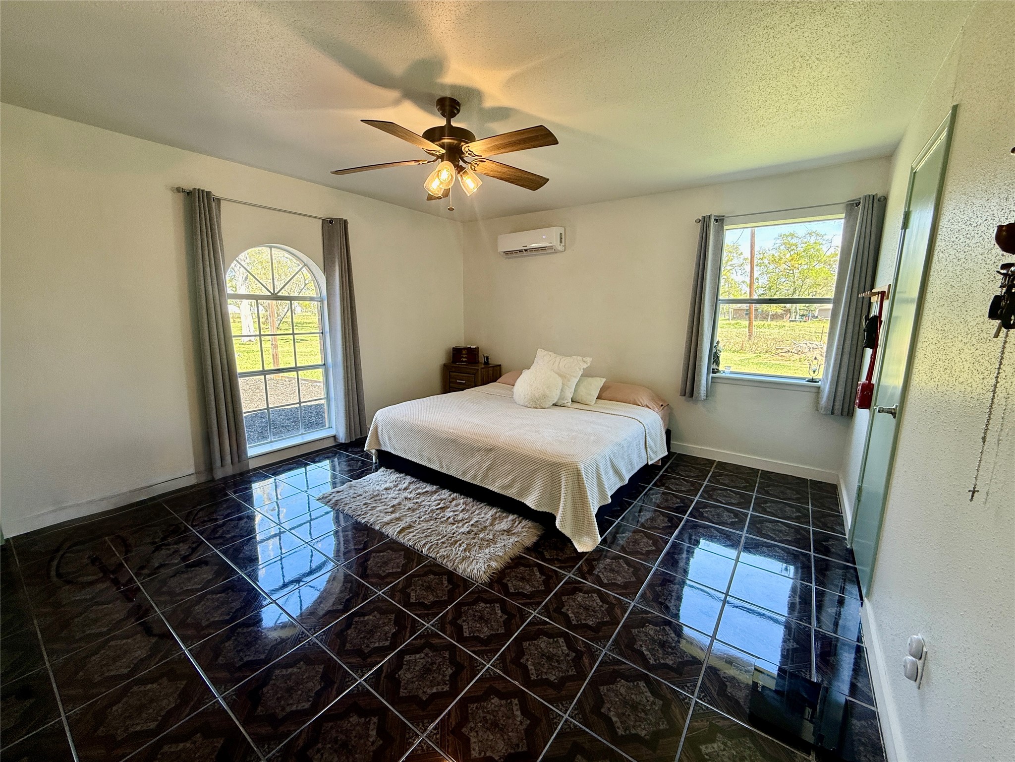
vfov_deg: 85.7
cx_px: 508
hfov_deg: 102.1
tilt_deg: -10.0
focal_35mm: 14
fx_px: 411
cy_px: 381
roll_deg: -0.5
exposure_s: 1/120
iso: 100
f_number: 2.2
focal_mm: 2.22
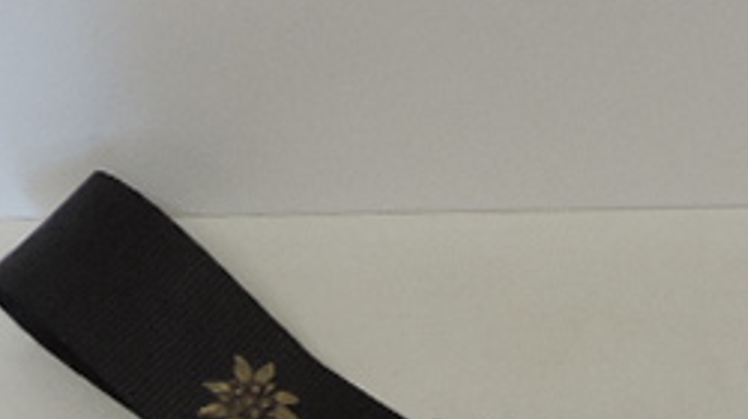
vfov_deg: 16.2
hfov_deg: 30.9
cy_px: 652
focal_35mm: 67
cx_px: 568
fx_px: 1327
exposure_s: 1/30
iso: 320
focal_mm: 4.3
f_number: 3
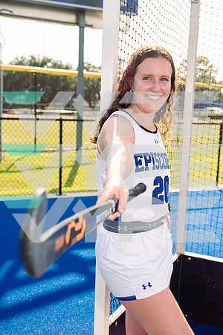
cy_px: 168
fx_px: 437
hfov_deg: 28.6
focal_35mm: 47
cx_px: 112
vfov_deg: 41.9
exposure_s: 1/250
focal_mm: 47
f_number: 5
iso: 50
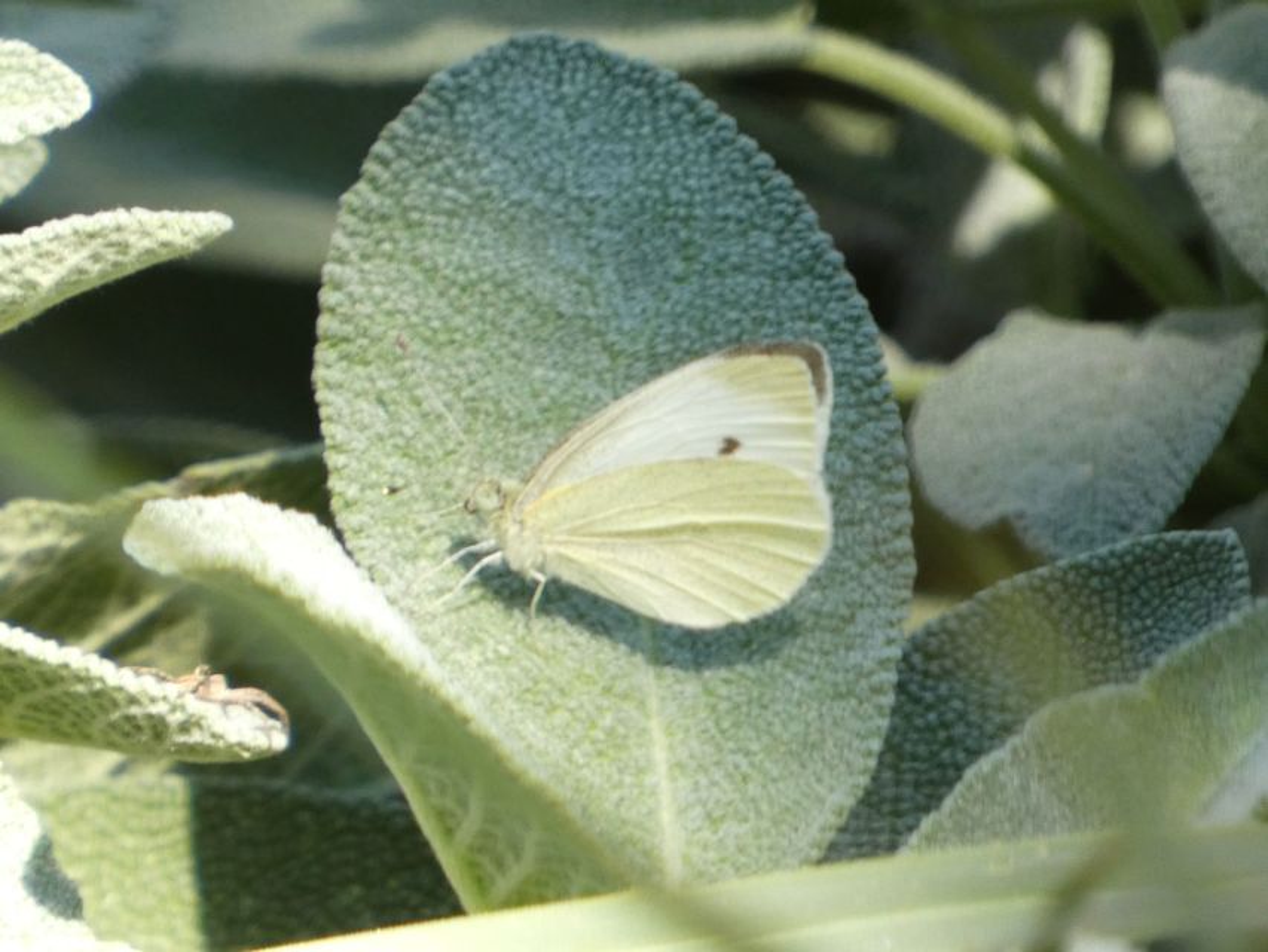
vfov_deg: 1.2
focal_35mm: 1196
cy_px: 476
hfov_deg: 1.7
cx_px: 634
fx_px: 43816
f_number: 5.9
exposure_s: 1/125
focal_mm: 214.2
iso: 250
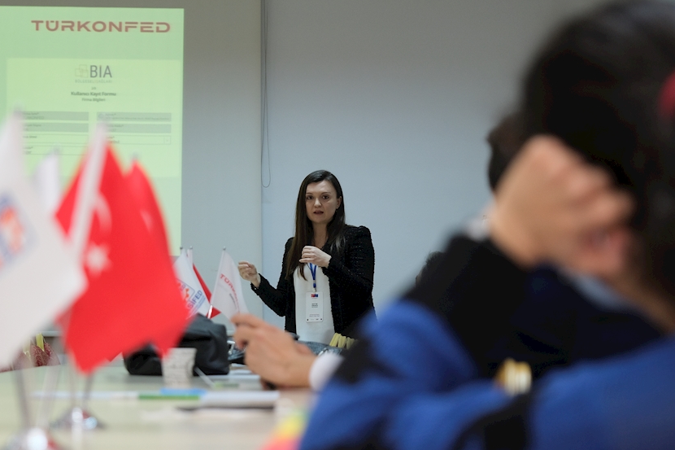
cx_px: 324
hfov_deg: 17.1
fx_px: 2249
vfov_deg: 11.4
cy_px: 230
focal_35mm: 120
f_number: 2.8
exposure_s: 1/80
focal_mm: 55
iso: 800
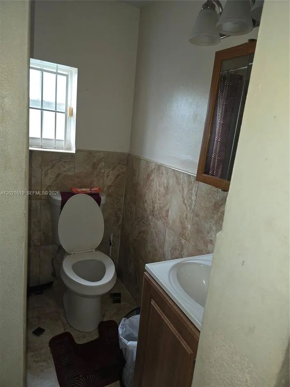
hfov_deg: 58.9
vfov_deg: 73.9
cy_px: 194
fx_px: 257
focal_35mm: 23
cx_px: 145
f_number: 1.7
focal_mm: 6.3
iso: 80
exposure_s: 1/60
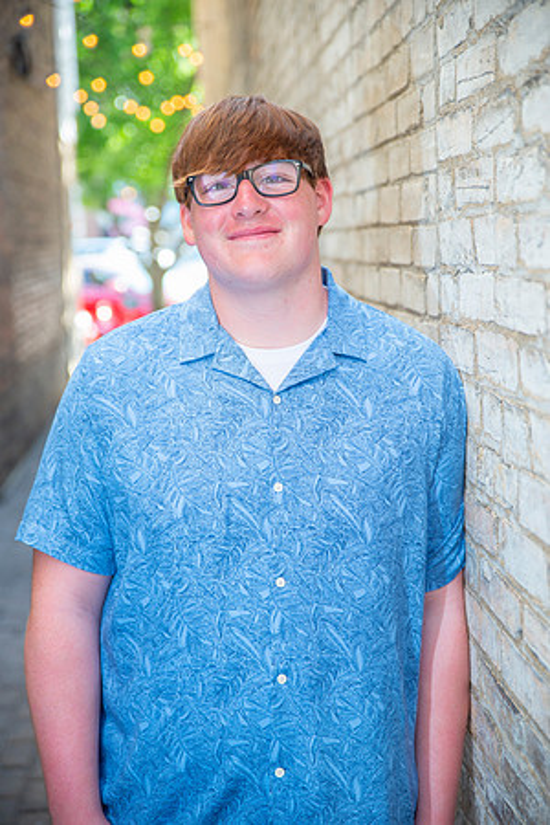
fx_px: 1375
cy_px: 412
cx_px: 275
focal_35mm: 60
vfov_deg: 33.4
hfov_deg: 22.6
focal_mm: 60
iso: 160
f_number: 2.8
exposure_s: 1/100
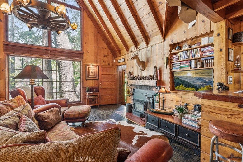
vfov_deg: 73.4
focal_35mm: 16
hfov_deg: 96.4
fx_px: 109
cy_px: 81
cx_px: 122
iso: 100
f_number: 13
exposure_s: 3.2
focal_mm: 16.1
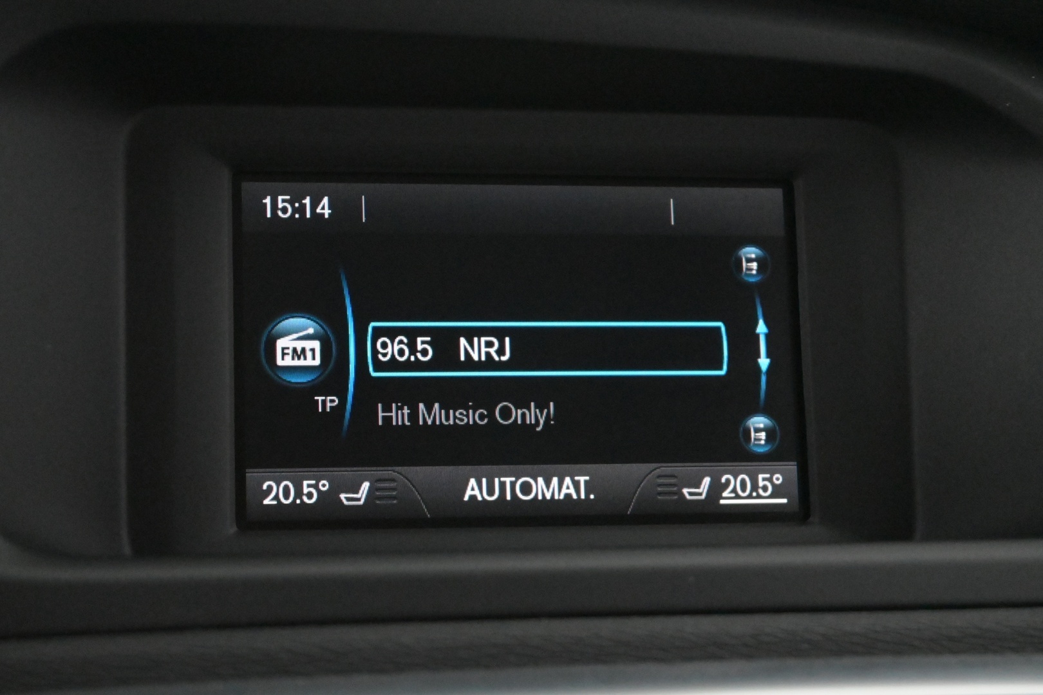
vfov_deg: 18.2
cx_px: 522
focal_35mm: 75
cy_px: 348
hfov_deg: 27.0
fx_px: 2173
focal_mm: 50
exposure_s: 1/80
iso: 11400
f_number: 6.3
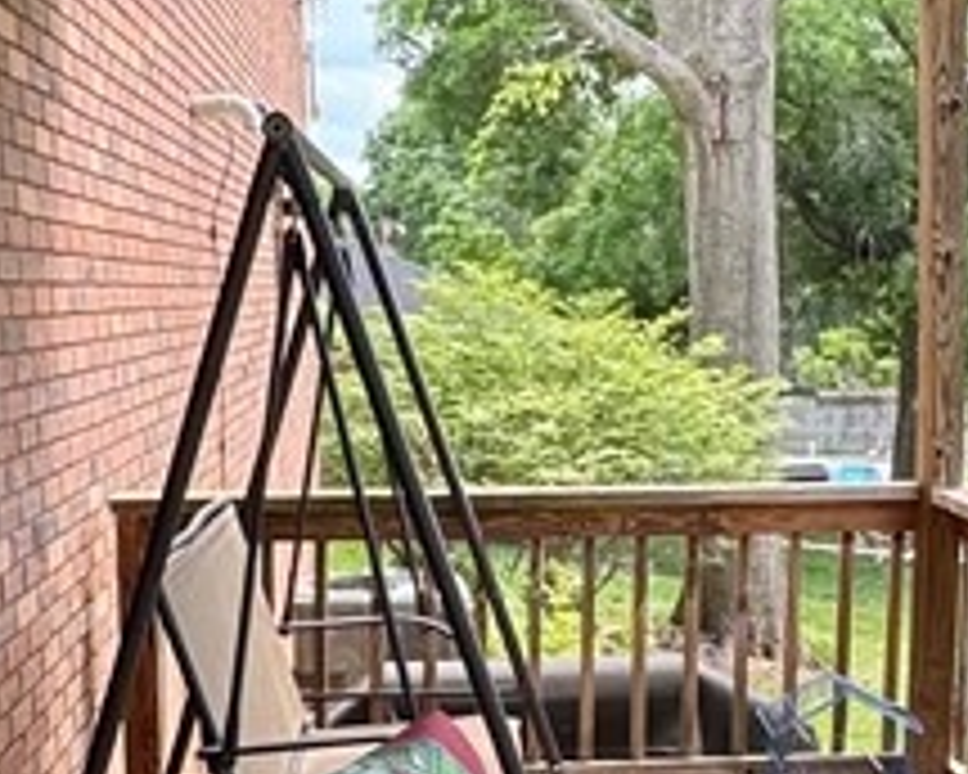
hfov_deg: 28.9
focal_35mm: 65
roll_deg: +0.5
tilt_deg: -9.9
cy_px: 603
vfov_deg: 23.2
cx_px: 666
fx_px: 1862
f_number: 2.2
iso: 40
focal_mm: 2.22
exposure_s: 1/205
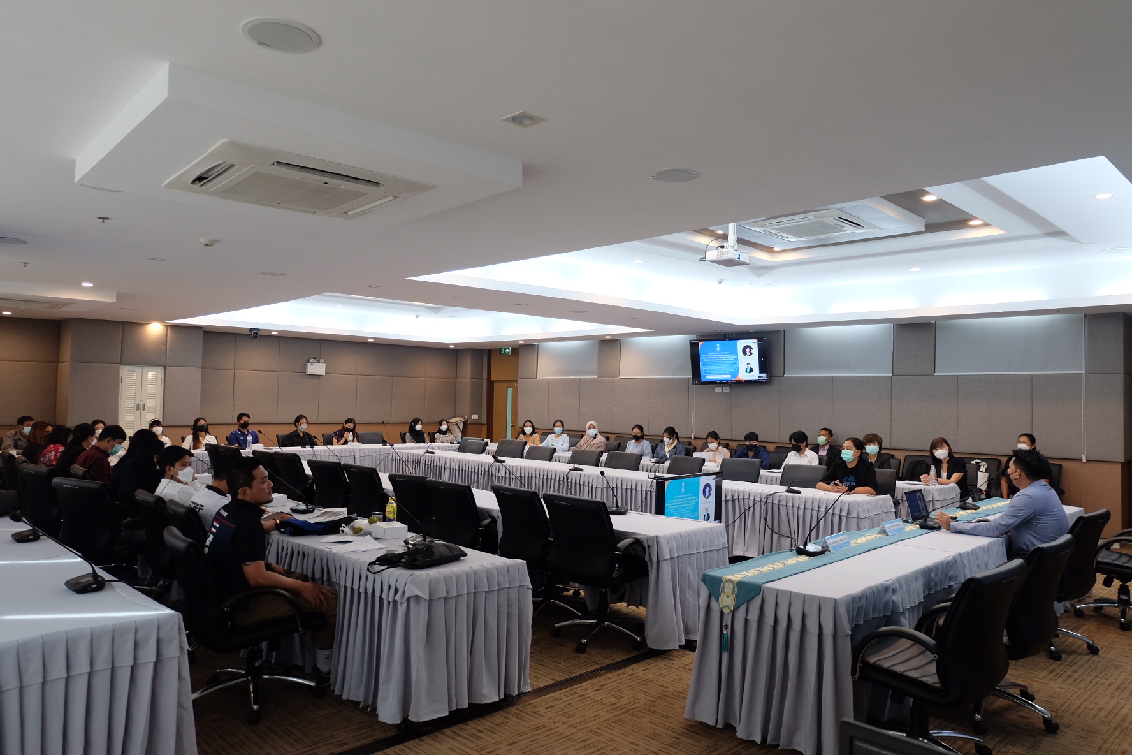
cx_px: 566
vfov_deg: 53.1
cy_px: 378
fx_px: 755
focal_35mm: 24
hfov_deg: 73.7
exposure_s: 1/45
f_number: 3.5
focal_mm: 16
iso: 400
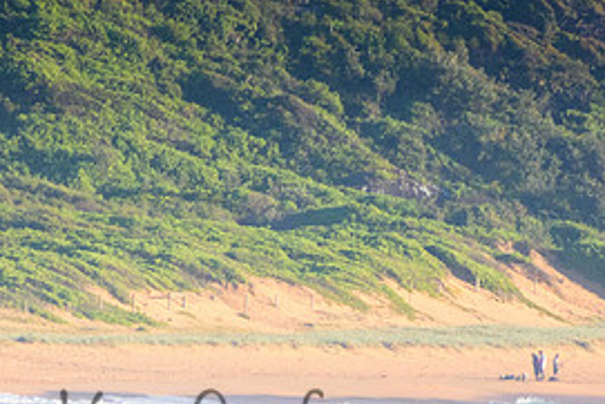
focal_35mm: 1282
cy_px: 405
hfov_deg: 1.6
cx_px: 290
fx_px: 21555
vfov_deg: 1.1
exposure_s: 1/2500
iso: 900
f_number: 5.6
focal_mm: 400
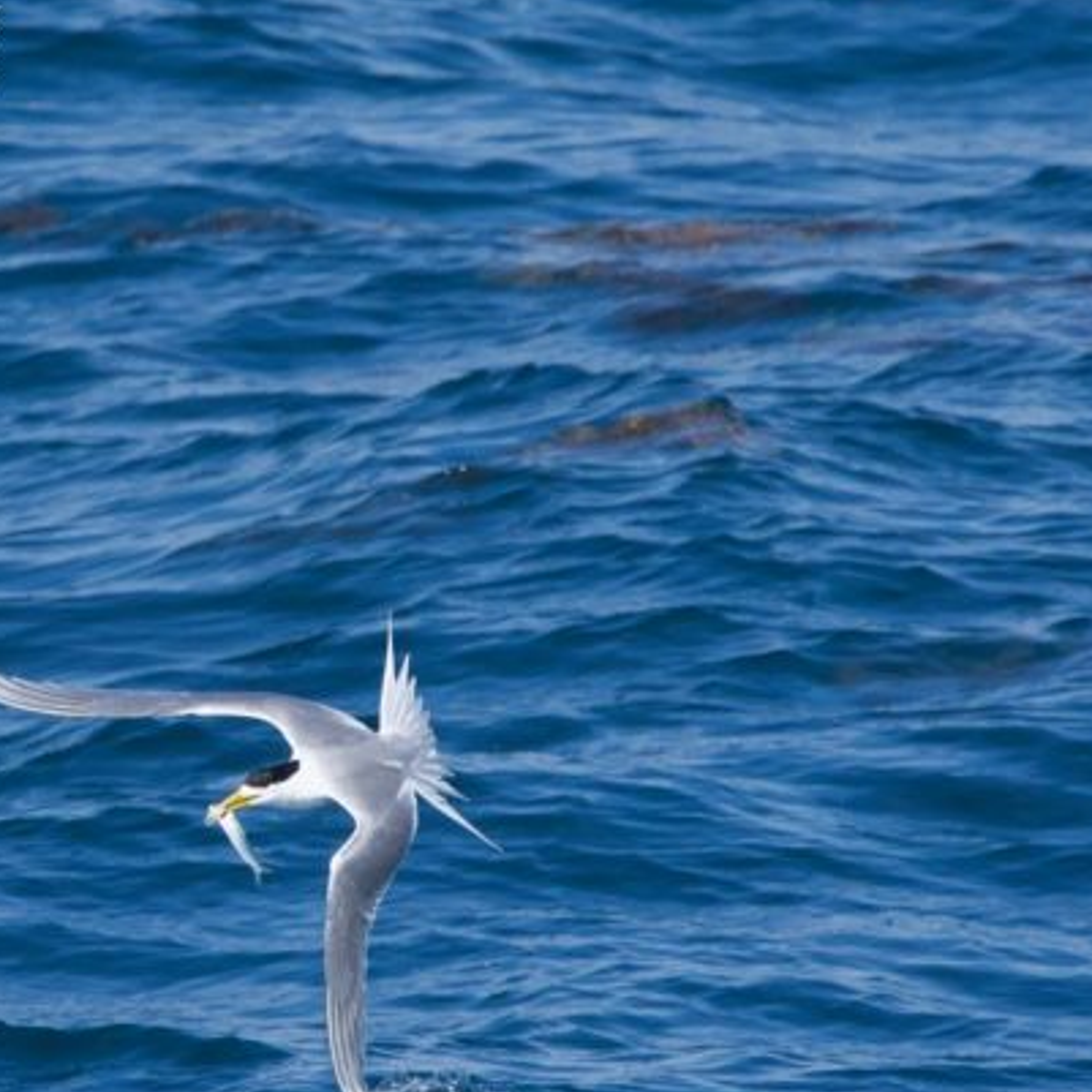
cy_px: 521
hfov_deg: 1.7
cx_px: 681
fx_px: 36261
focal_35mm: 1016
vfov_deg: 1.7
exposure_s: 1/3200
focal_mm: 600
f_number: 8
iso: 1250
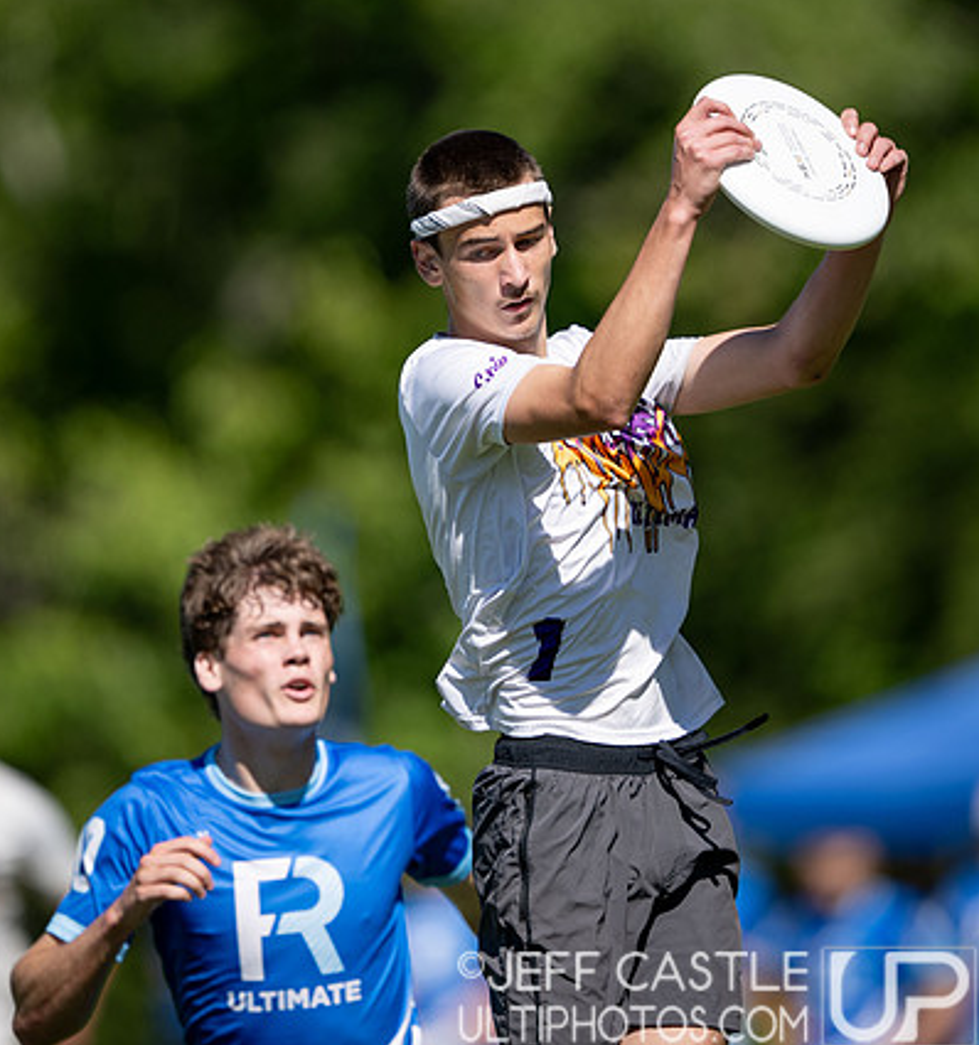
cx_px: 595
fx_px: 22045
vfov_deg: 2.7
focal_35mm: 666
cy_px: 411
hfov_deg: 2.5
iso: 90
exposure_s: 1/2000
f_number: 2.8
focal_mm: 400
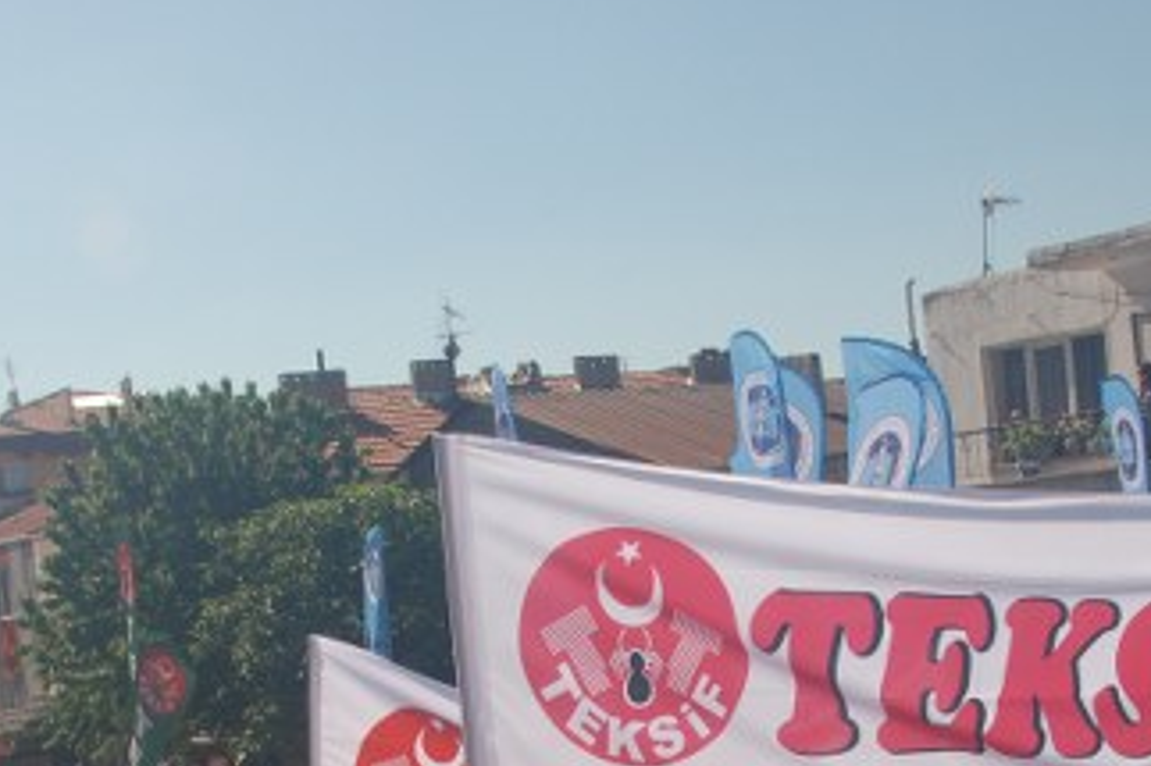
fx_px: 2141
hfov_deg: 30.1
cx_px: 641
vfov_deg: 19.3
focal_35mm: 67
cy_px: 869
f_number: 10
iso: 100
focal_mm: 18
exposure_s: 1/200
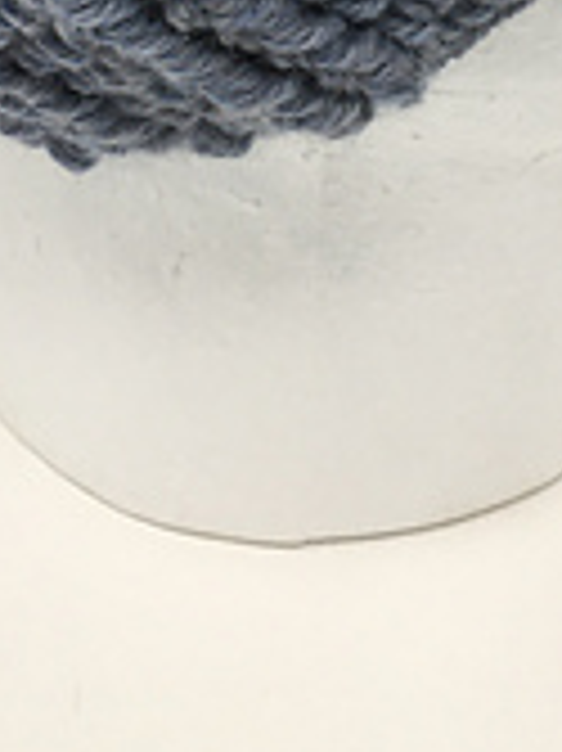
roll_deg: -1.8
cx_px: 270
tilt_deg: -30.3
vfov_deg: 15.8
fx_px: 2406
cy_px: -486
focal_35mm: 111
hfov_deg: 13.3
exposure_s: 1/120
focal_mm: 4.15
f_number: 2.2
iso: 32
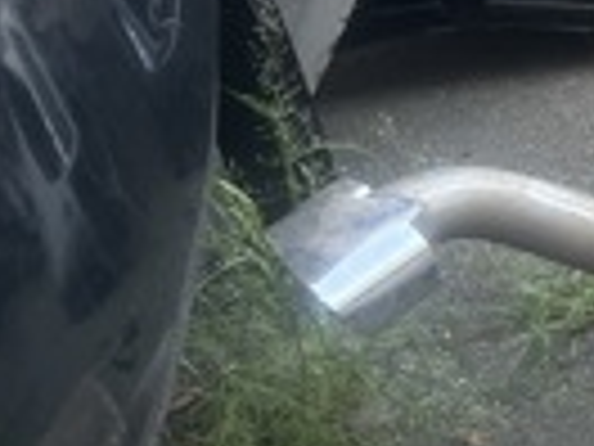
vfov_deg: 11.8
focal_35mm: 126
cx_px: 1233
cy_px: 214
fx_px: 2162
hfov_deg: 13.2
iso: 50
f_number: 1.6
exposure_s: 1/122
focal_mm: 5.1
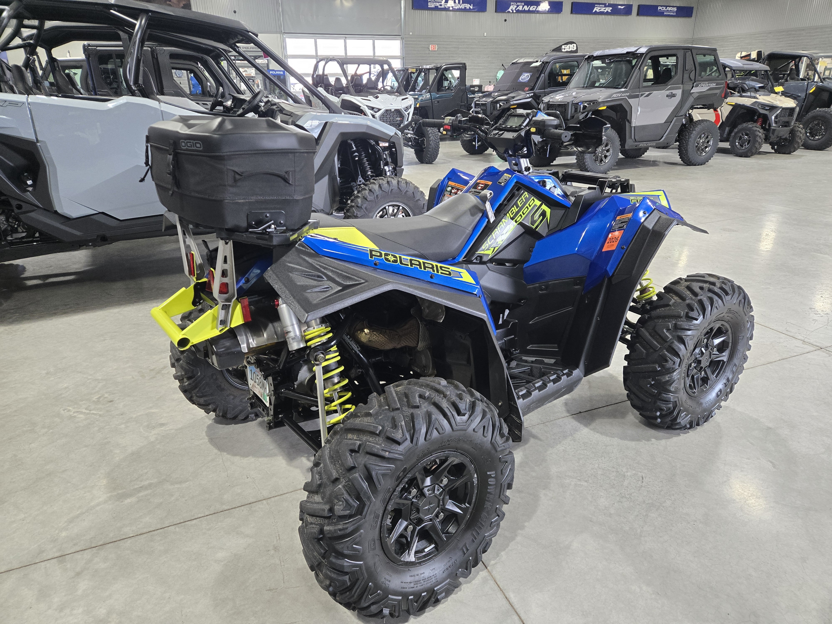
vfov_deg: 58.9
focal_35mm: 23
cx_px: 416
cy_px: 312
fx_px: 553
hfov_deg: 73.9
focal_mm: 5.4
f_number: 1.8
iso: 200
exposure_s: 1/120
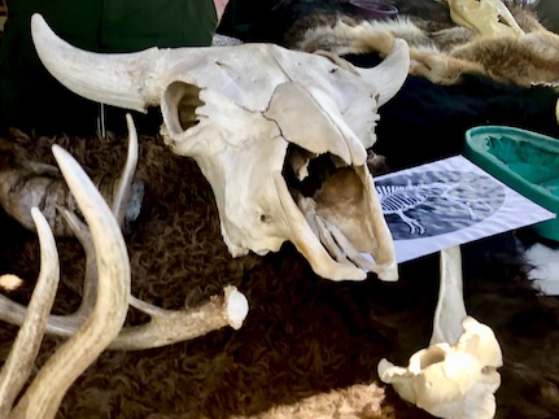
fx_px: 630
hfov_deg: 47.3
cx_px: 196
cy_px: 272
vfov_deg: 36.5
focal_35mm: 39
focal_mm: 4
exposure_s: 1/120
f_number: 1.8
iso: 20
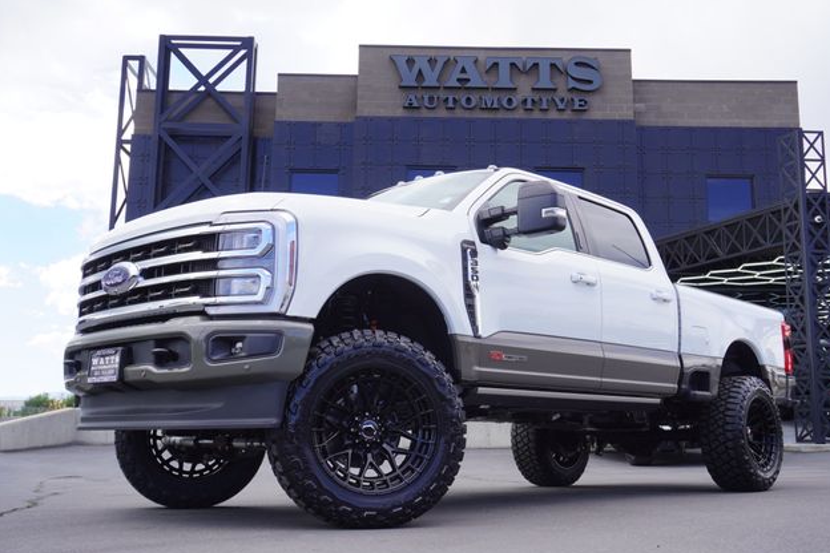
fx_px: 888
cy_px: 280
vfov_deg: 34.6
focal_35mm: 39
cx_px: 423
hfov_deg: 50.1
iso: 100
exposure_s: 1/160
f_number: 6.3
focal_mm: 25
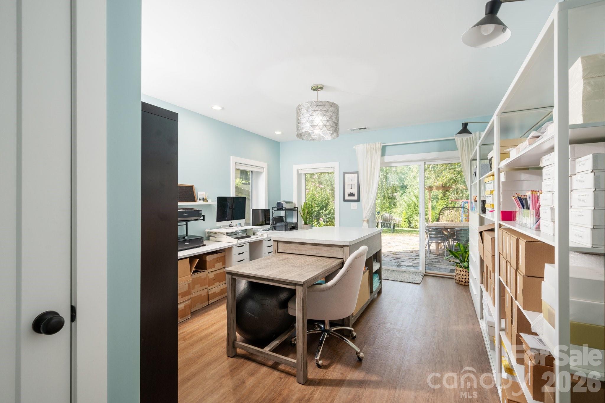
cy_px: 202
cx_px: 302
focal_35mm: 16
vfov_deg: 73.7
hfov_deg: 96.8
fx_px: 269
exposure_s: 1/10
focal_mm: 16
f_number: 8
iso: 800
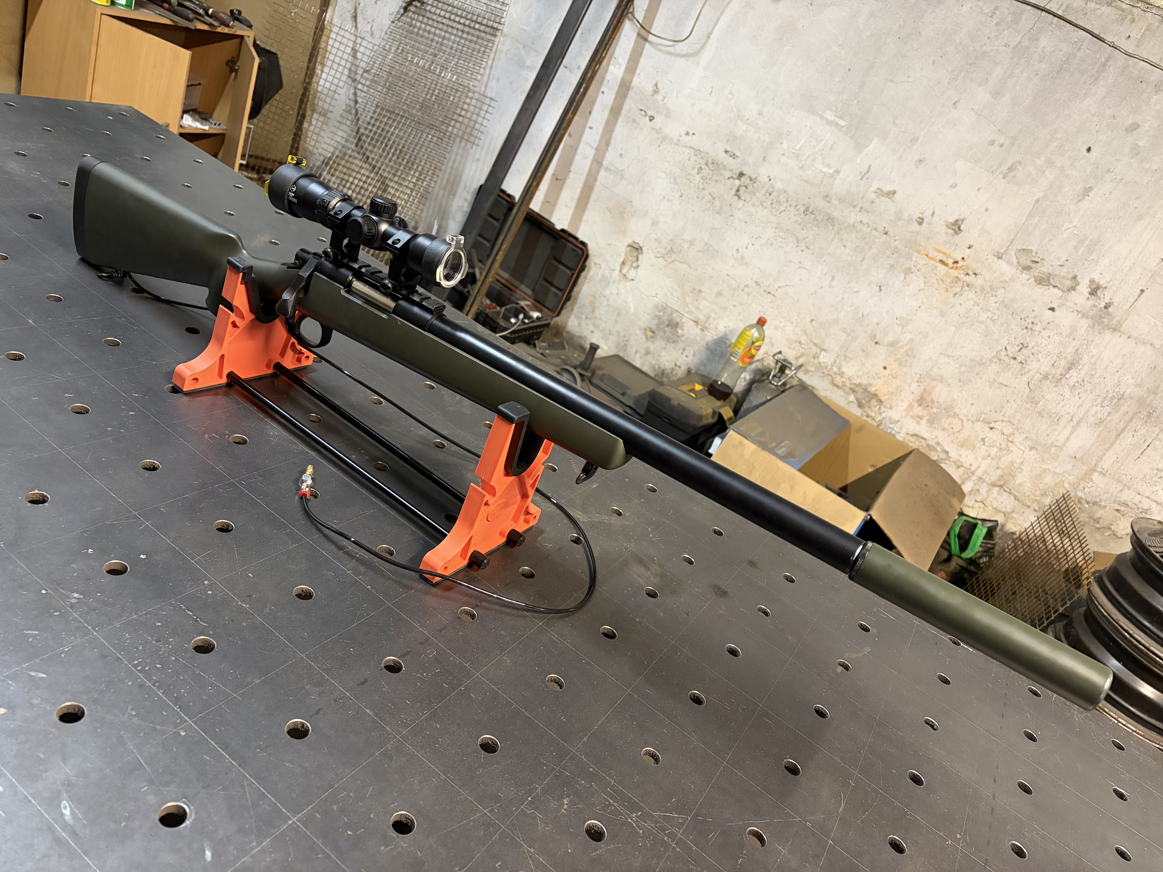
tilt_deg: -25.0
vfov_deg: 53.1
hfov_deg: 67.3
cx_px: 582
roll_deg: -23.1
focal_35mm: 26
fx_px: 874
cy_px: 436
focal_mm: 5.96
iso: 640
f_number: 1.6
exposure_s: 1/40
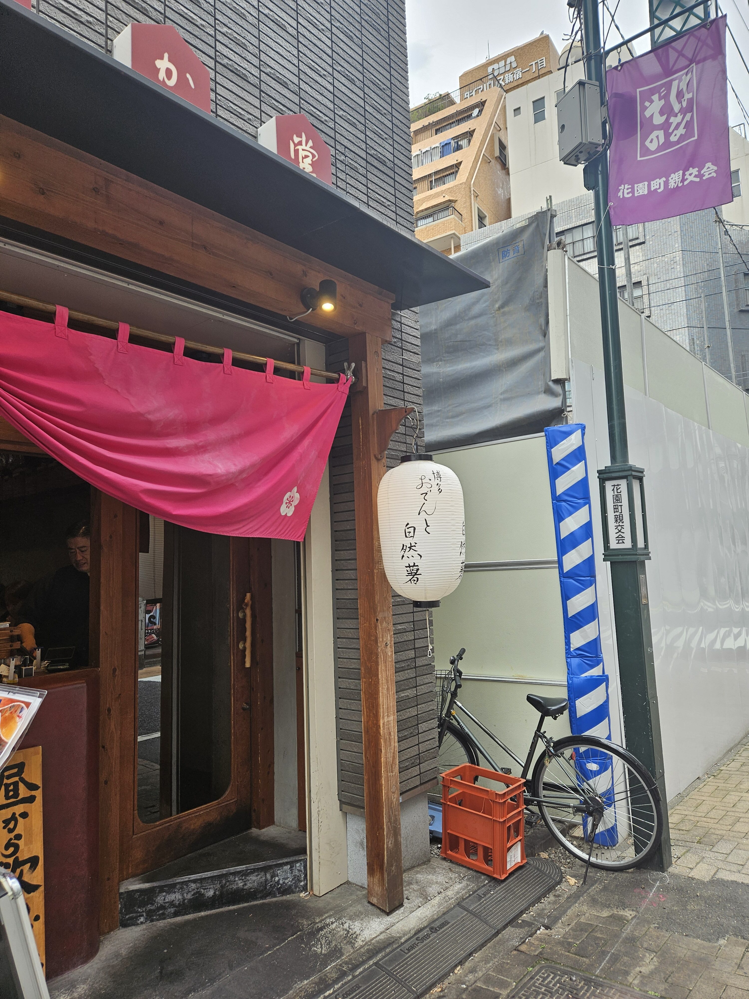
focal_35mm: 23
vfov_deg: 73.9
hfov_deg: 58.9
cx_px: 374
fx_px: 664
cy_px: 500
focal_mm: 5.4
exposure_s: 1/296
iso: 25
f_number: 1.8
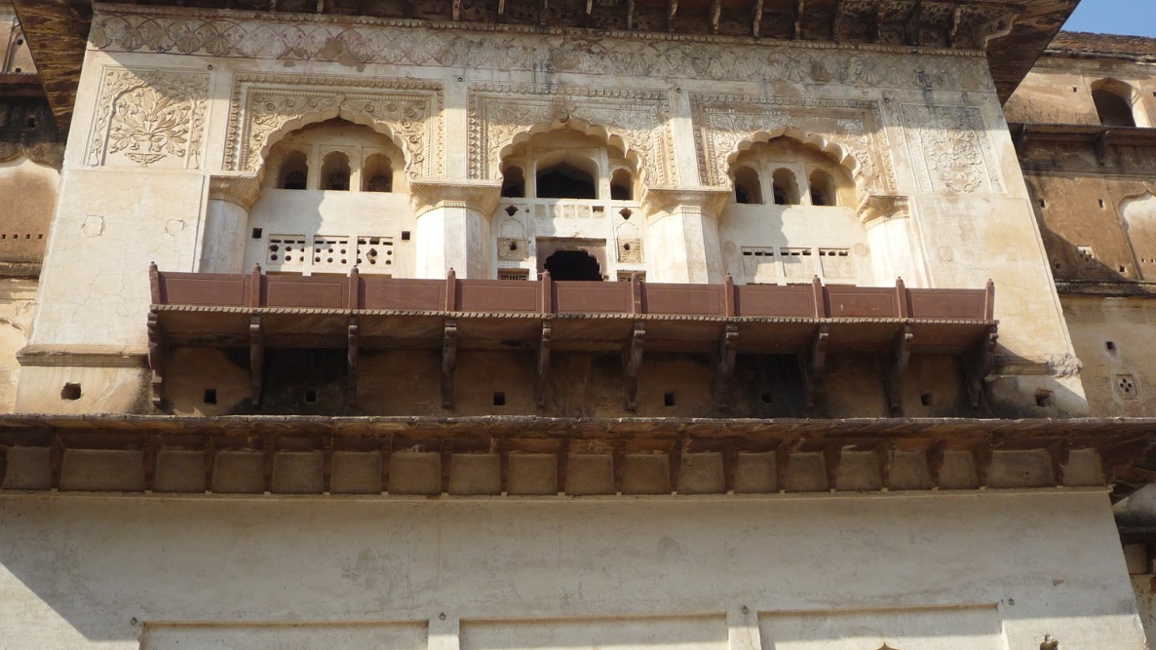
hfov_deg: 47.4
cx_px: 579
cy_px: 213
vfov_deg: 27.5
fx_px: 1318
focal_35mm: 43
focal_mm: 5.8
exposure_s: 1/640
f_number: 4
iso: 100
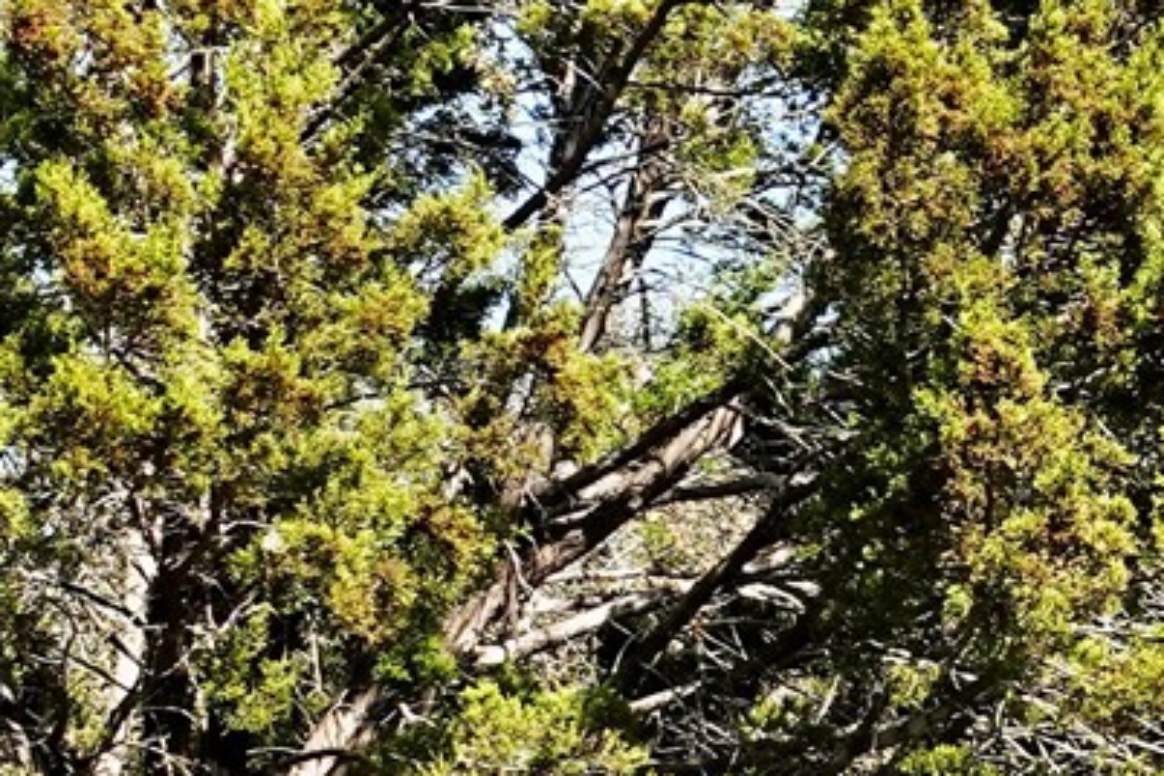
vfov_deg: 6.4
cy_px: 539
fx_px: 6983
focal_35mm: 216
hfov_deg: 8.9
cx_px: 2435
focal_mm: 14.65
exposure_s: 1/640
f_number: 4
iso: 100
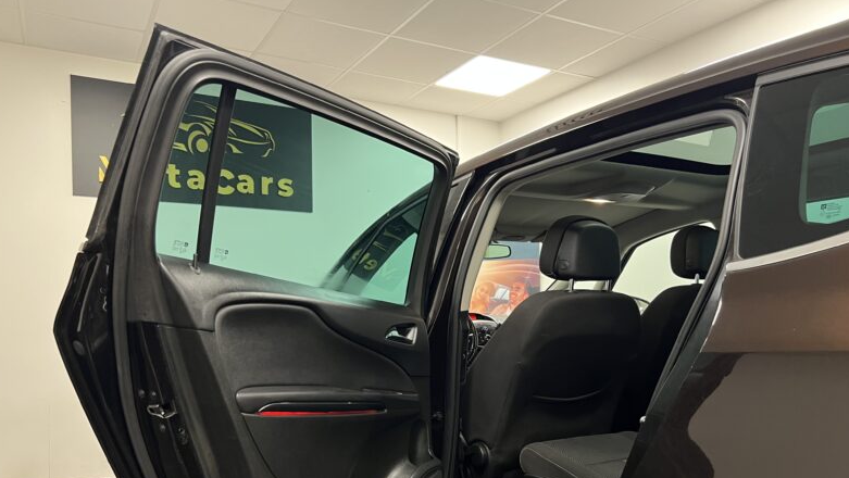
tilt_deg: -1.7
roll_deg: +0.8
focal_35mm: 29
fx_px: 653
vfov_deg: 39.8
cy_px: 314
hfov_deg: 66.0
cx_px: 420
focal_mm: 5.7
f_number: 1.5
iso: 400
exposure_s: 1/33
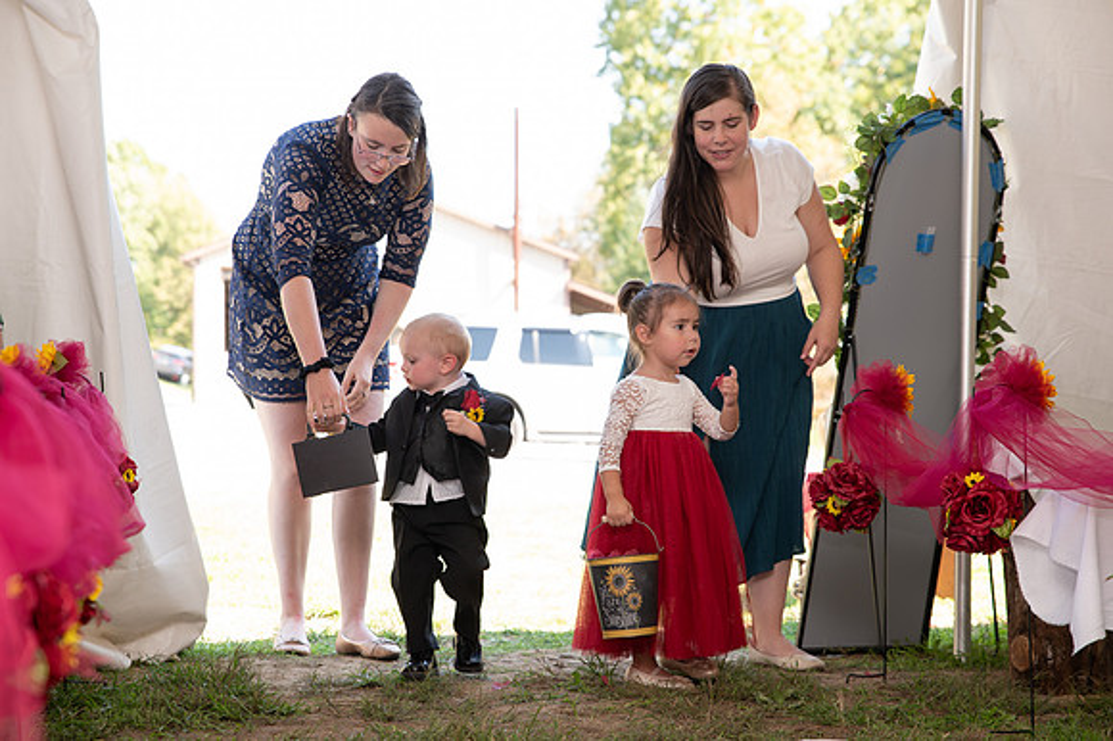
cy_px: 394
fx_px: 2409
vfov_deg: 17.5
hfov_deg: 26.0
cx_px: 578
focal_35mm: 78
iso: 320
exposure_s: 1/200
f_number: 3.5
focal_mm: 70
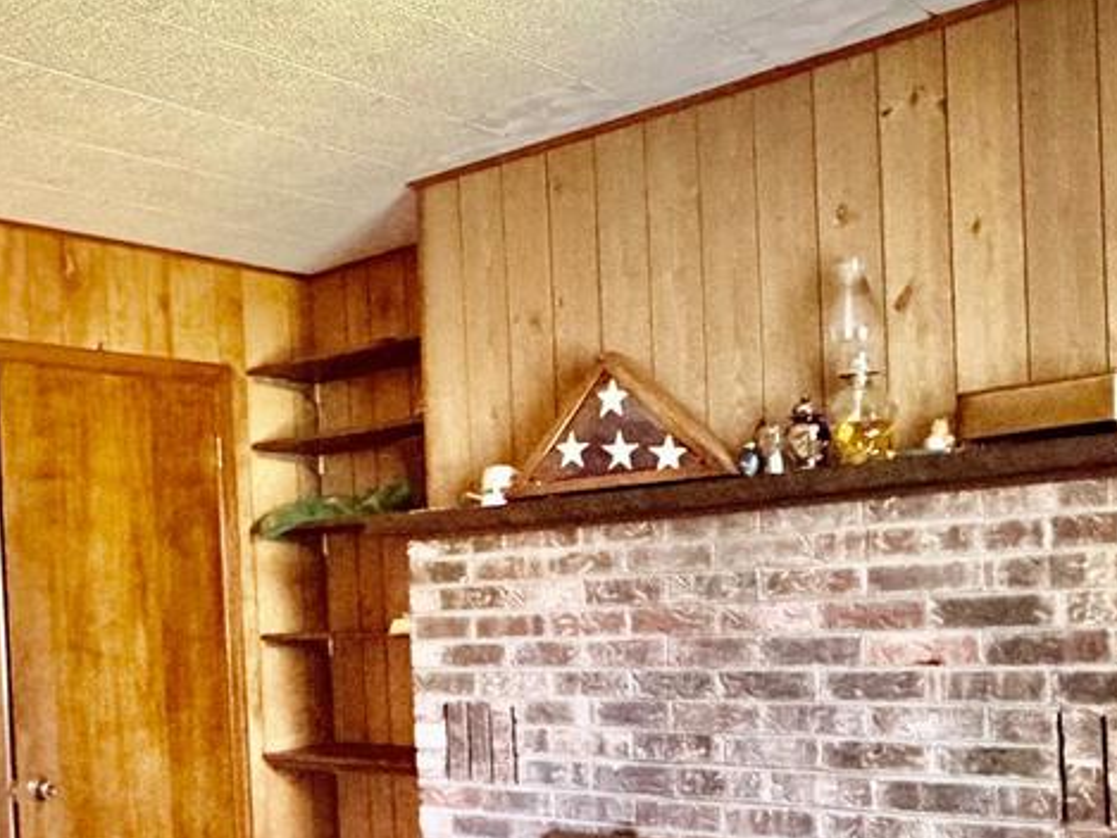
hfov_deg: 43.0
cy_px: 619
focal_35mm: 43
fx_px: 1388
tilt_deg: -1.8
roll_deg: +2.7
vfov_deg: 33.0
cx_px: 333
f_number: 2.2
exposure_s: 1/45
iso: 1250
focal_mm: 2.22
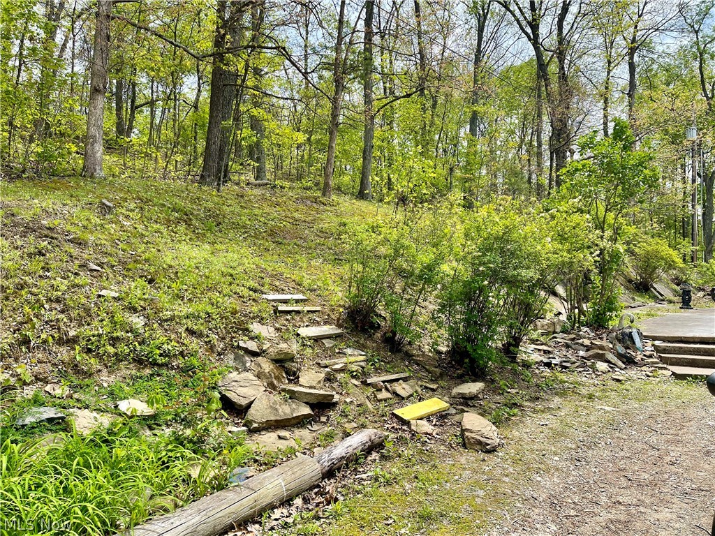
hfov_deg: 69.4
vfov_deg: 54.9
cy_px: 268
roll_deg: -0.1
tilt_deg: +1.2
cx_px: 358
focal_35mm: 25
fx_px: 516
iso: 32
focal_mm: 5.1
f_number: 1.6
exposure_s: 1/1821
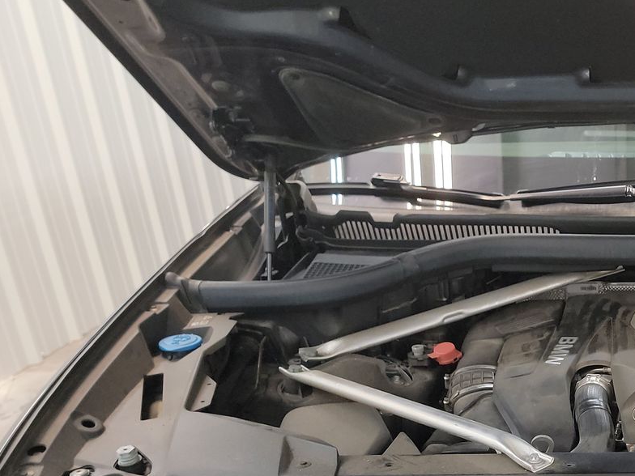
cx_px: 646
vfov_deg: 28.3
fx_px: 899
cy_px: 445
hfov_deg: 35.0
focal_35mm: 49
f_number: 1.8
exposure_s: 1/59
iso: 528
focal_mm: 6.7
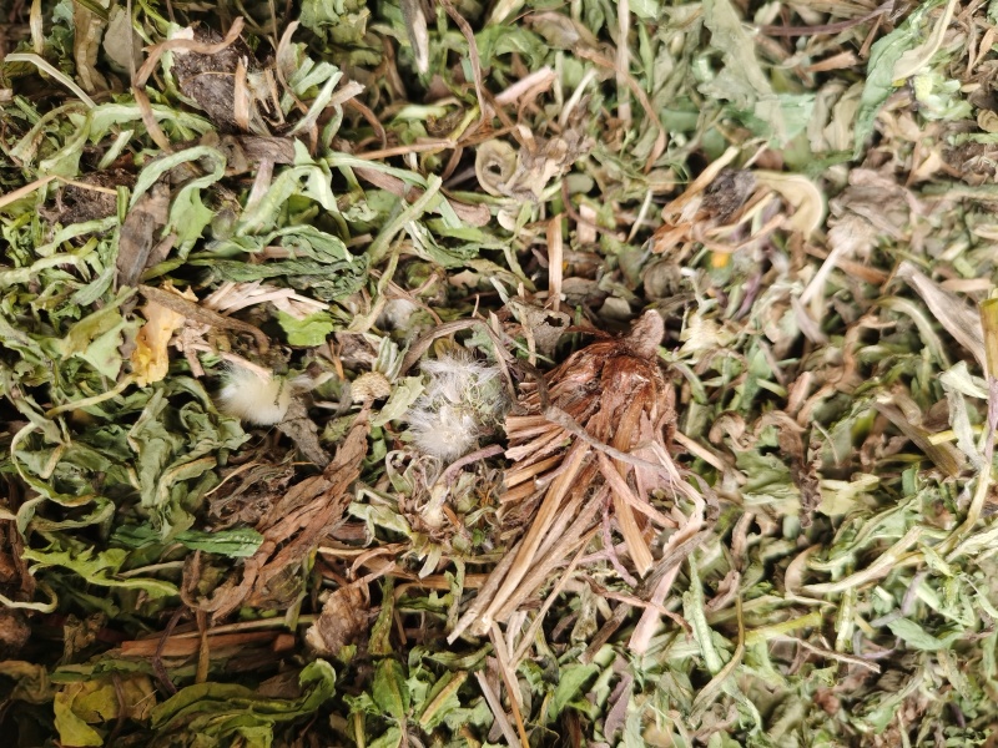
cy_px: 374
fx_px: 778
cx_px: 499
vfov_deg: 51.4
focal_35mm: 27
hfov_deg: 65.3
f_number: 1.8
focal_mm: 5.58
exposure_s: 1/157
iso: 50
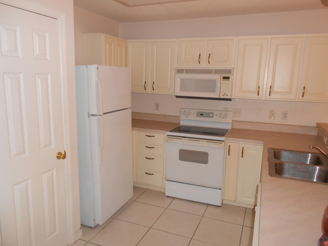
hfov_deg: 67.3
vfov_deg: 53.1
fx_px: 246
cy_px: 123
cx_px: 164
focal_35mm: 26
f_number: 3.2
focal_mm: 4.6
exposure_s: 1/25
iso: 200
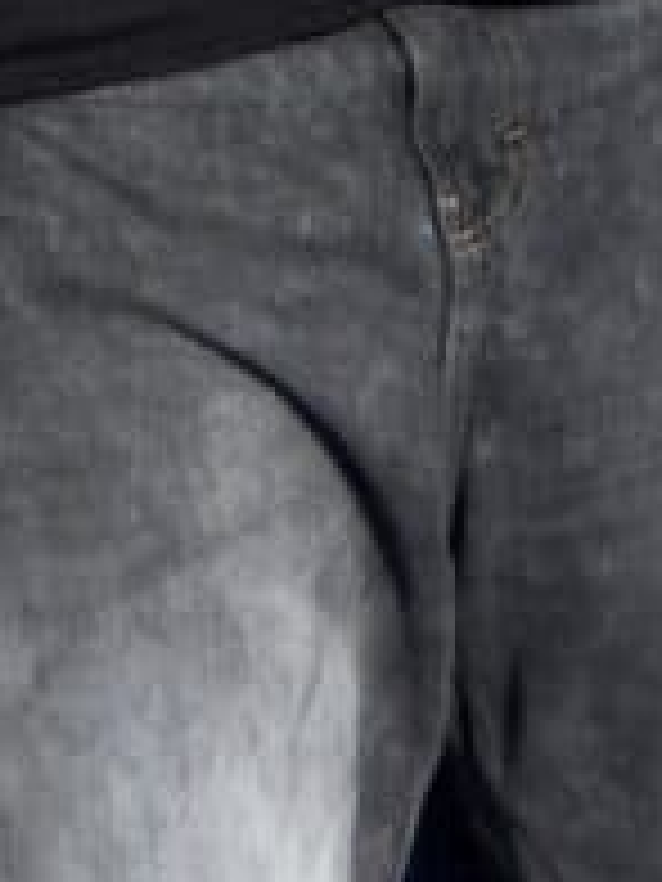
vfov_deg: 17.5
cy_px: -540
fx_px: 2499
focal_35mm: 98
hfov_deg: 14.8
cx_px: -32
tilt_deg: -76.5
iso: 100
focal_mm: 6.76
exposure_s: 1/5376
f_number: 1.78
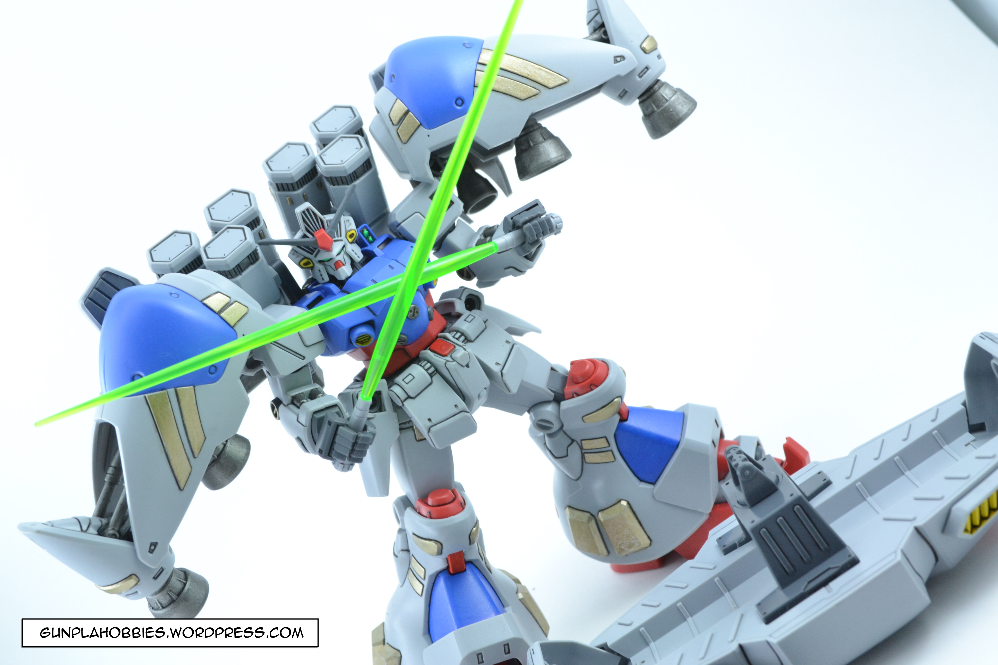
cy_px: 332
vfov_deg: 23.8
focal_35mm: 57
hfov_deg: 35.1
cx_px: 499
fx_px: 1580
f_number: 10
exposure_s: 1/40
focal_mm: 38
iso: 800
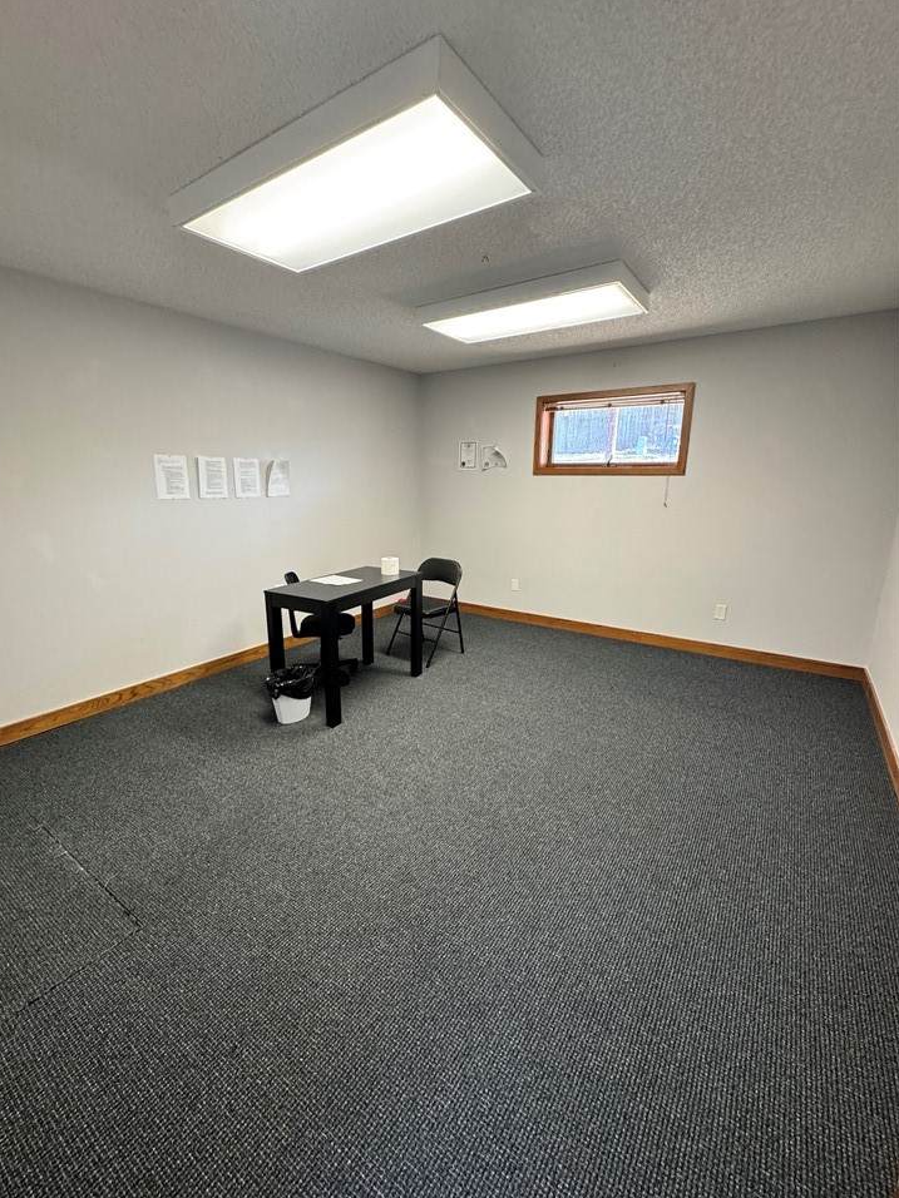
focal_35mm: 15
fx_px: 519
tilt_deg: -10.9
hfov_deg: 81.7
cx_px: 421
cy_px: 598
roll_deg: -1.5
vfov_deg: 98.2
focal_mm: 2.22
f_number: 2.2
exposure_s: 1/60
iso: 250
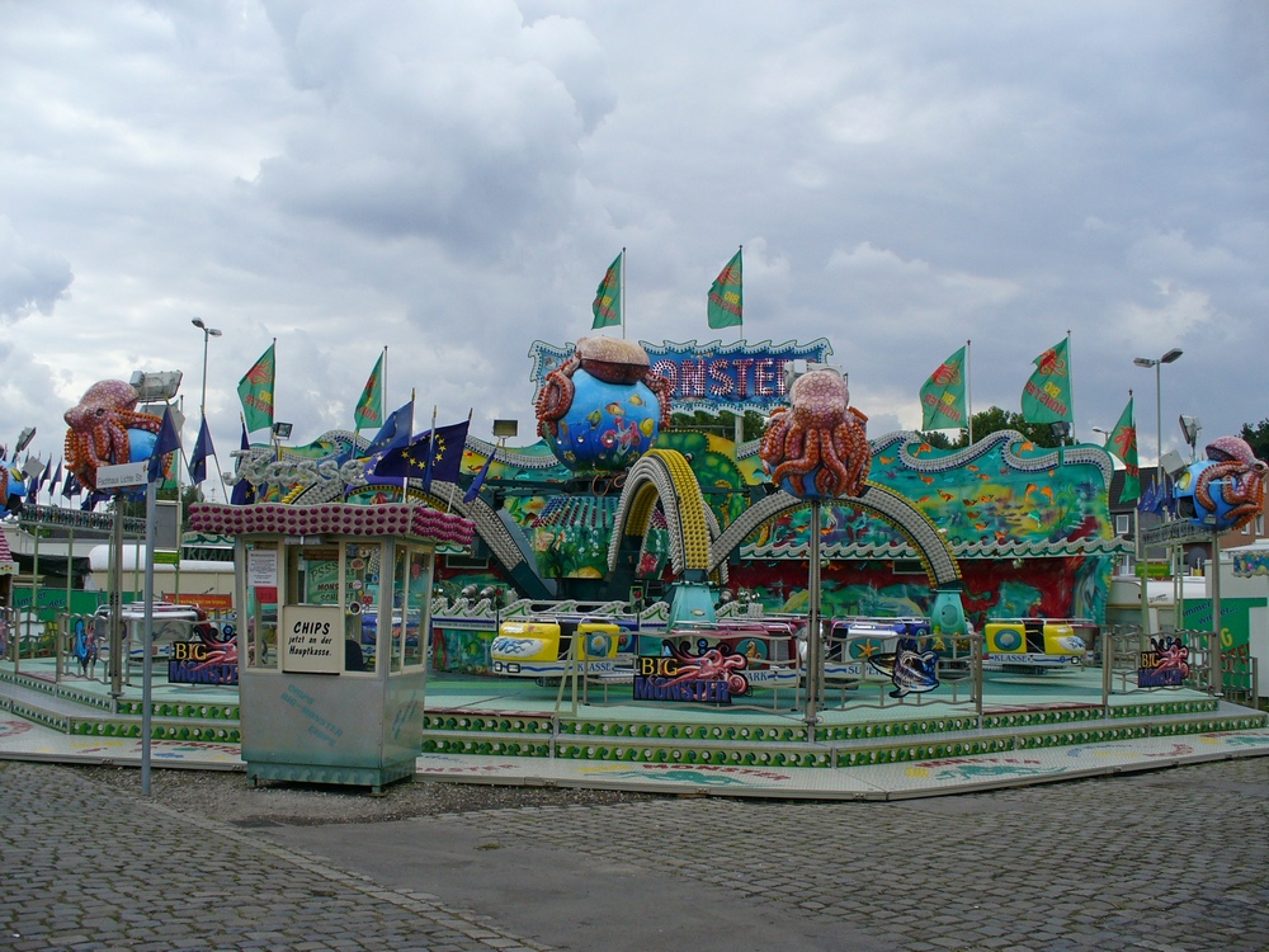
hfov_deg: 50.1
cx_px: 634
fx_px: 1356
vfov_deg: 38.7
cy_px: 476
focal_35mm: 37
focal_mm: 6.1
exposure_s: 1/250
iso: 80
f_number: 5.6
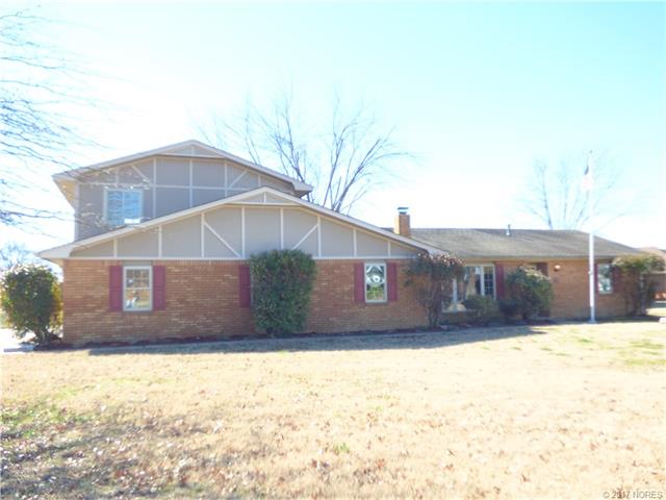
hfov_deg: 60.0
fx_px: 577
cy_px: 250
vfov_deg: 46.8
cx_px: 333
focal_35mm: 30
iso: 100
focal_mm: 5.29
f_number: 3.3
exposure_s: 1/320
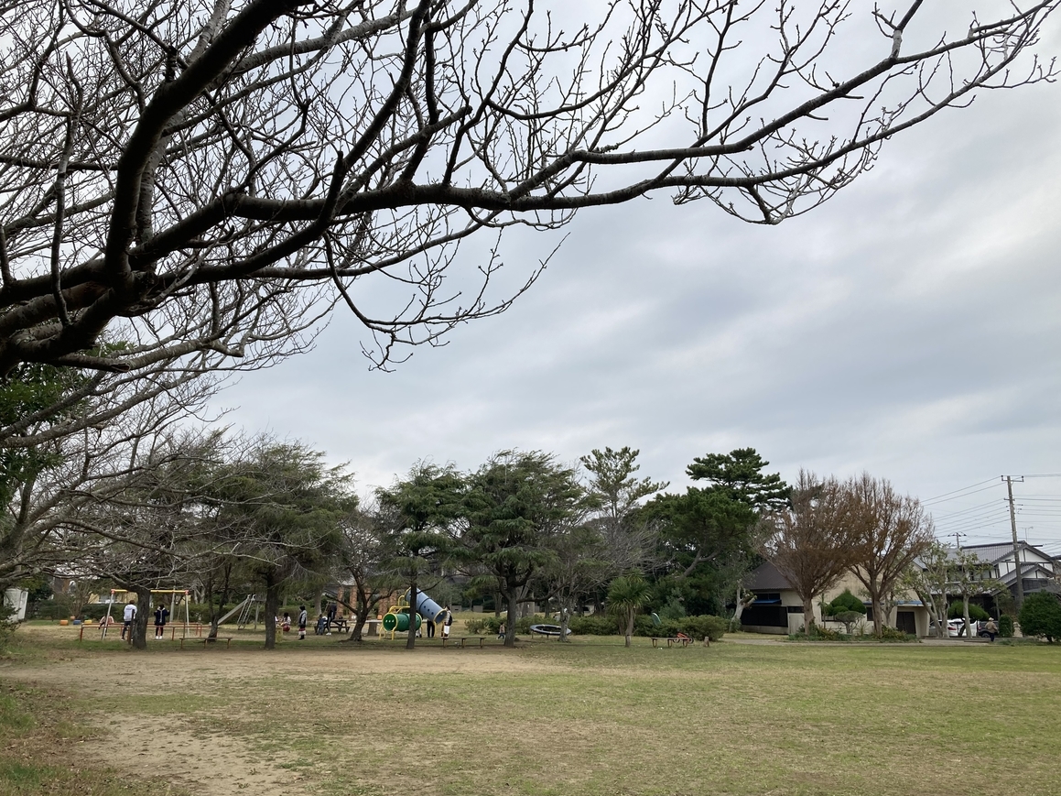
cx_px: 542
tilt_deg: +14.4
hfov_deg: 61.7
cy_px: 403
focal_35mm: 29
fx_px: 889
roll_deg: -2.1
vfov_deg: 48.2
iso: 20
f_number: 1.8
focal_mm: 3.99
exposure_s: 1/684
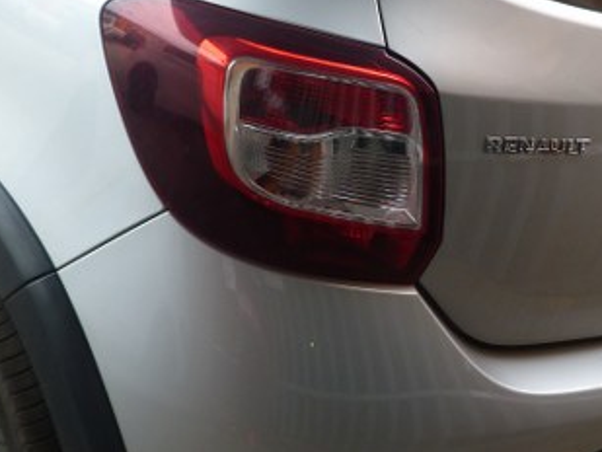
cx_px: 454
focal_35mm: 88
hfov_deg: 22.0
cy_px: 125
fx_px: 1531
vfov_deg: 16.7
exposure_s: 1/100
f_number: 3
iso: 80
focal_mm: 6.2
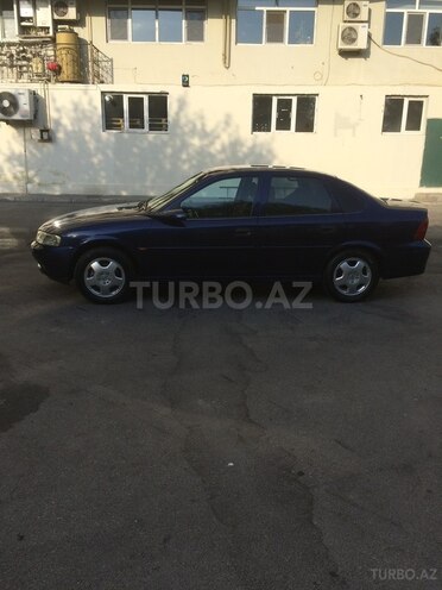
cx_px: 221
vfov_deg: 61.7
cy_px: 295
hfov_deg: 48.2
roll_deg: -0.7
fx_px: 494
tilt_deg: -16.1
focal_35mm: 29
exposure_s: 1/1172
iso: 32
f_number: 2.2
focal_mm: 4.15
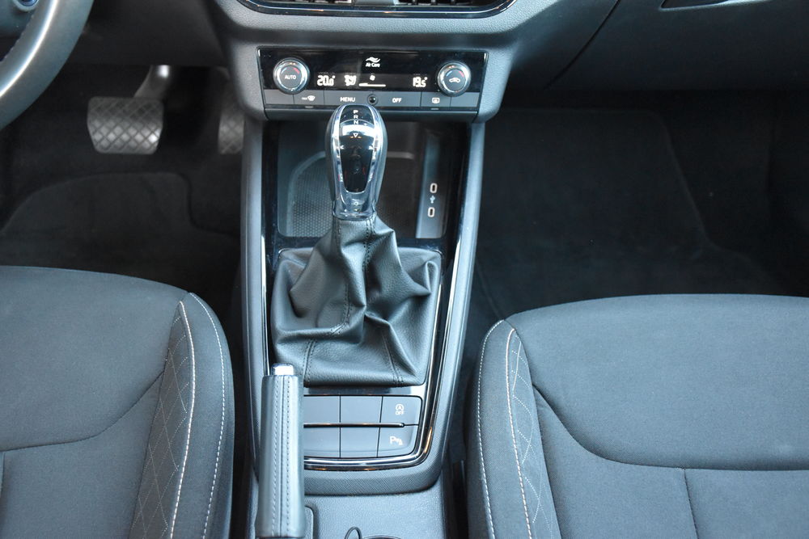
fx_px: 910
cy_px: 270
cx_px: 404
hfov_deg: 47.9
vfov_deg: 33.0
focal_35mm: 40
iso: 4000
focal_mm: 27
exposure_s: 1/60
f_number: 4
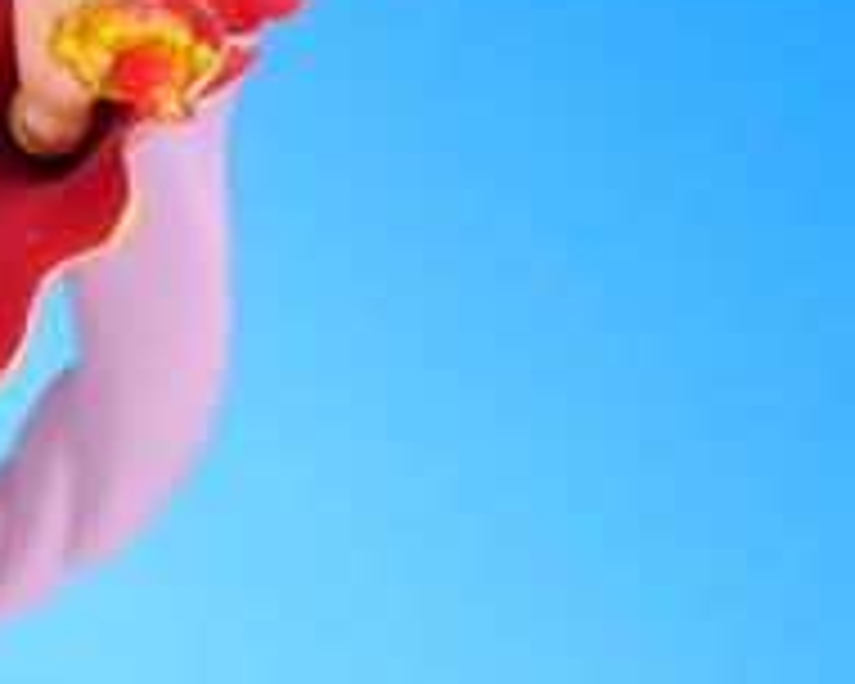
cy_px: 230
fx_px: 6630
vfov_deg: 5.9
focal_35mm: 262
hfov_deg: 7.3
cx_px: -351
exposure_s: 1/2
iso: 80
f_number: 5.6
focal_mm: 18.2
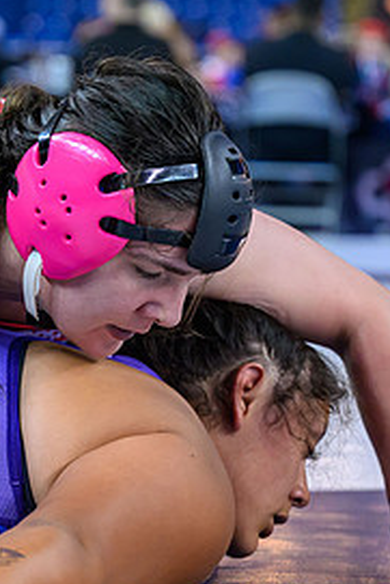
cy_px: 421
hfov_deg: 7.6
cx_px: 77
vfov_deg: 11.3
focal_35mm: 181
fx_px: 2937
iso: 2000
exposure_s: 1/800
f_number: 2.8
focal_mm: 70
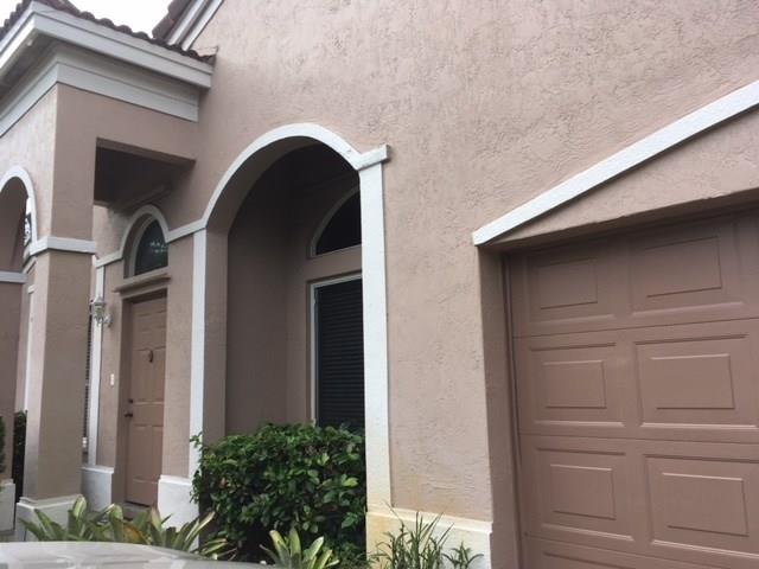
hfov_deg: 61.7
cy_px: 284
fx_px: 636
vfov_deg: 48.2
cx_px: 380
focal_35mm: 29
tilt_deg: +7.9
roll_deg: +2.1
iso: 25
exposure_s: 1/264
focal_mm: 4.15
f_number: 2.2
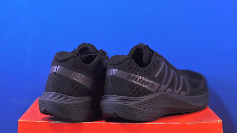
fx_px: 496
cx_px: 119
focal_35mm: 79
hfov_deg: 26.9
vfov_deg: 15.3
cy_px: 58
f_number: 2.5
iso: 250
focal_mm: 50
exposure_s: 1/320
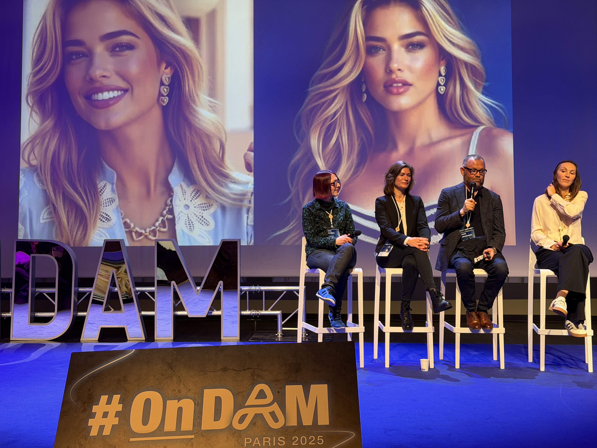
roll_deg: +0.2
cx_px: 298
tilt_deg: +0.4
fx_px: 828
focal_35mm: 48
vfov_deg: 30.3
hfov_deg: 39.7
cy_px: 224
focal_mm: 6.76
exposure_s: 1/50
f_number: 1.78
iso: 125
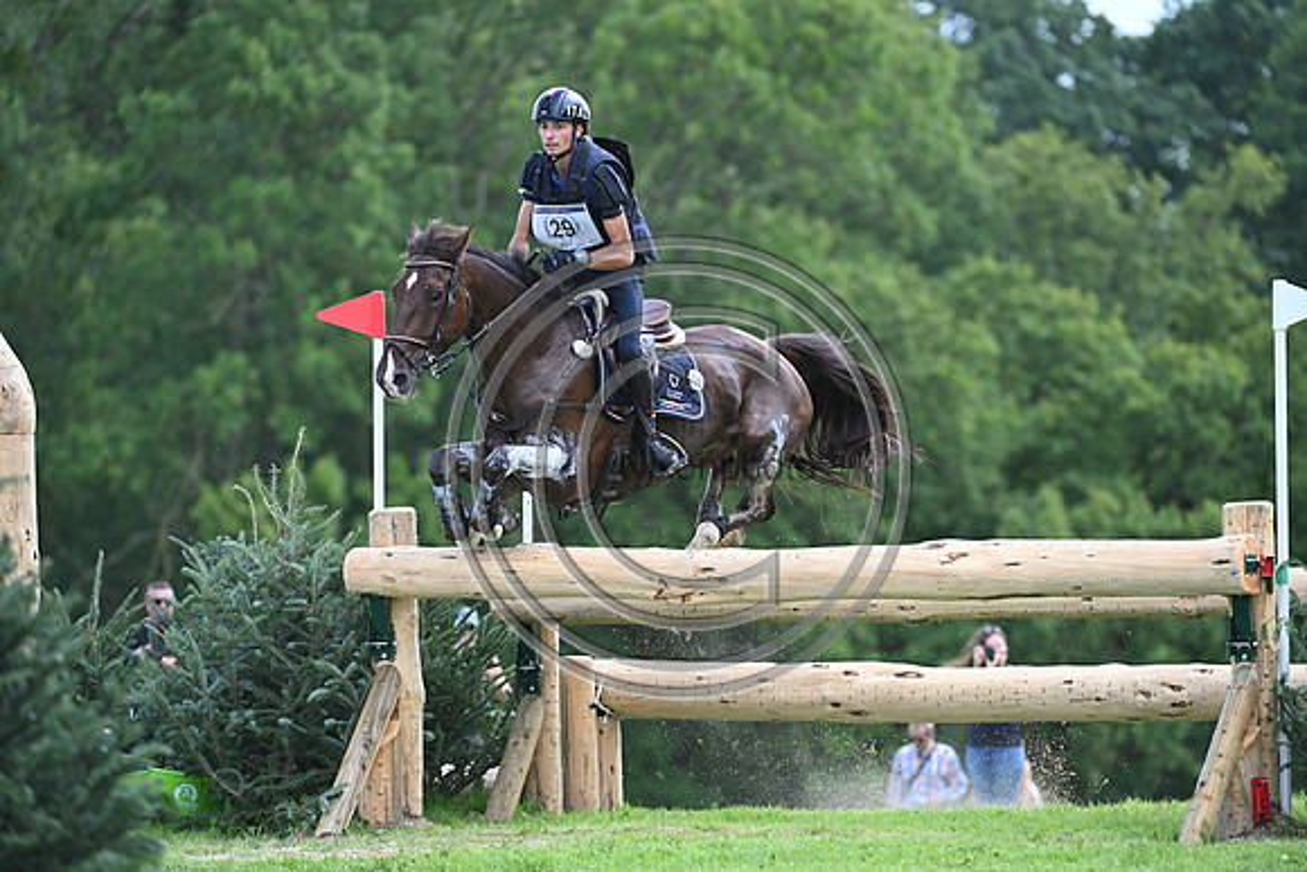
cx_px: 654
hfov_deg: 6.9
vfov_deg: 4.6
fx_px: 10894
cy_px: 436
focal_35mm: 300
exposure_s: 1/1600
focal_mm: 300
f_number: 5
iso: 1000
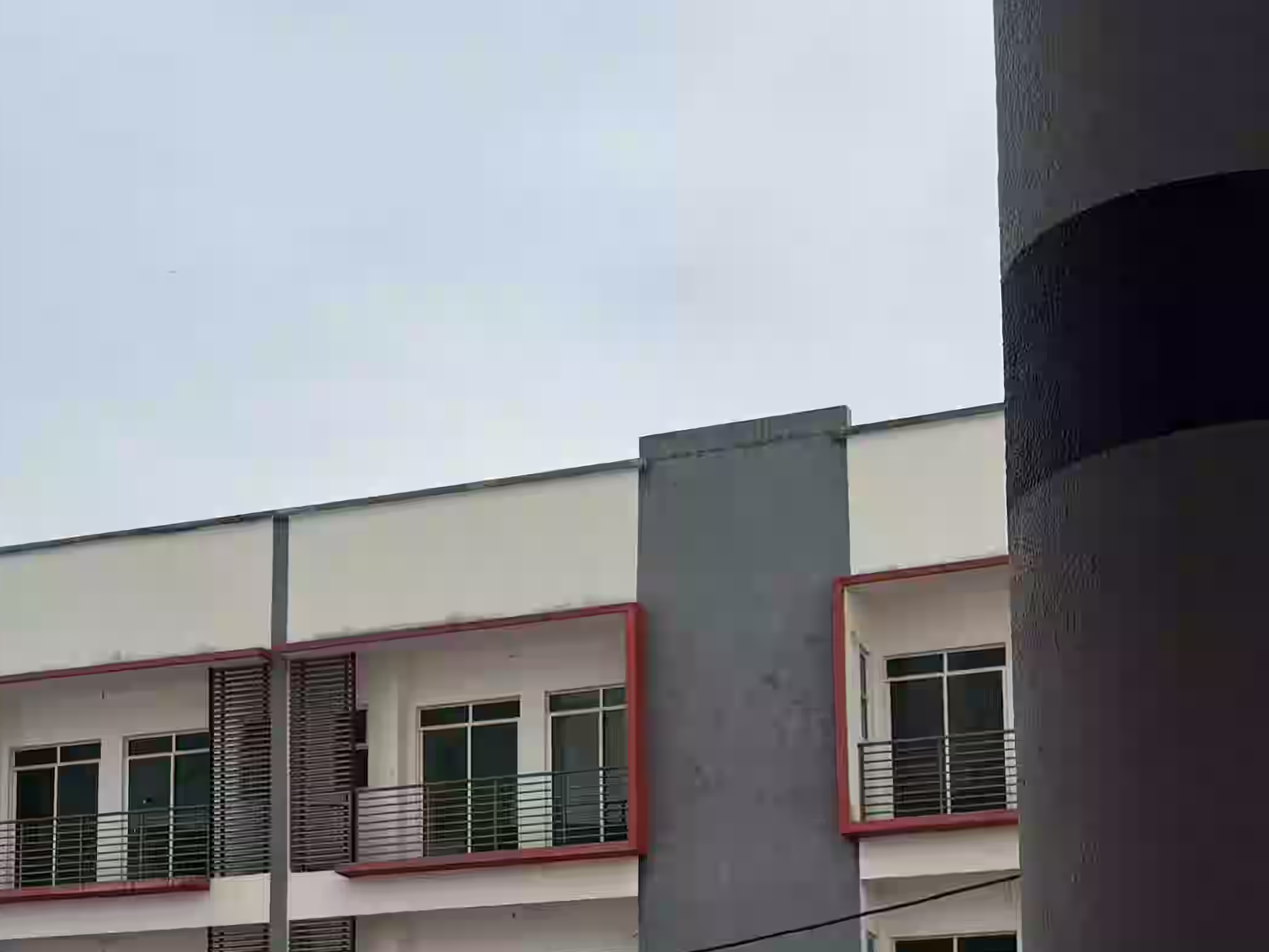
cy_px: 919
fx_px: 2383
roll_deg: +0.6
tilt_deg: +8.7
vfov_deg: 21.9
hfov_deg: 29.8
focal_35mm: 65
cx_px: 546
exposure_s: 1/8130
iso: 80
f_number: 1.78
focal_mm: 6.76
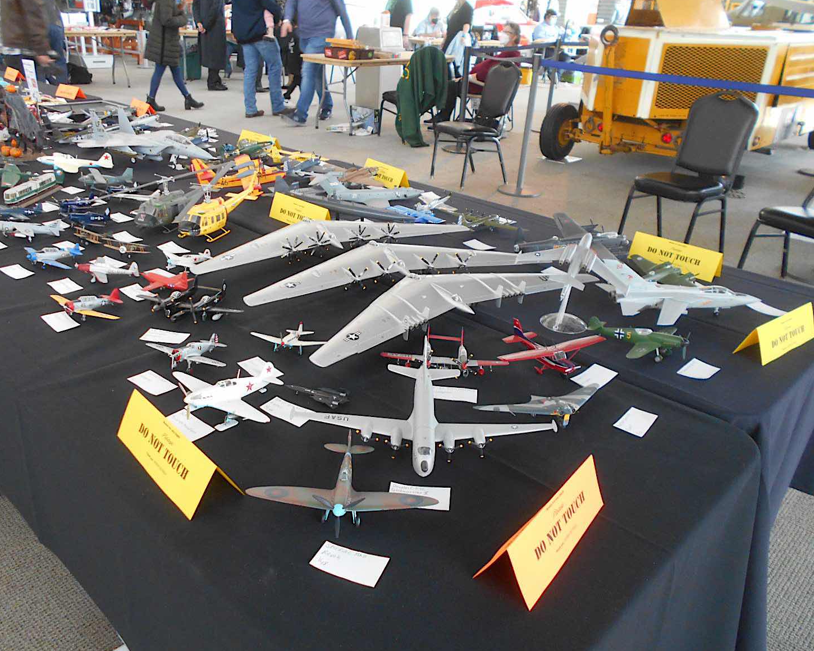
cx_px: 383
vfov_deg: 51.5
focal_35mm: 28
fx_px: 675
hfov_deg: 62.2
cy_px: 320
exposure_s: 1/30
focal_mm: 4.6
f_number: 3.2
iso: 220
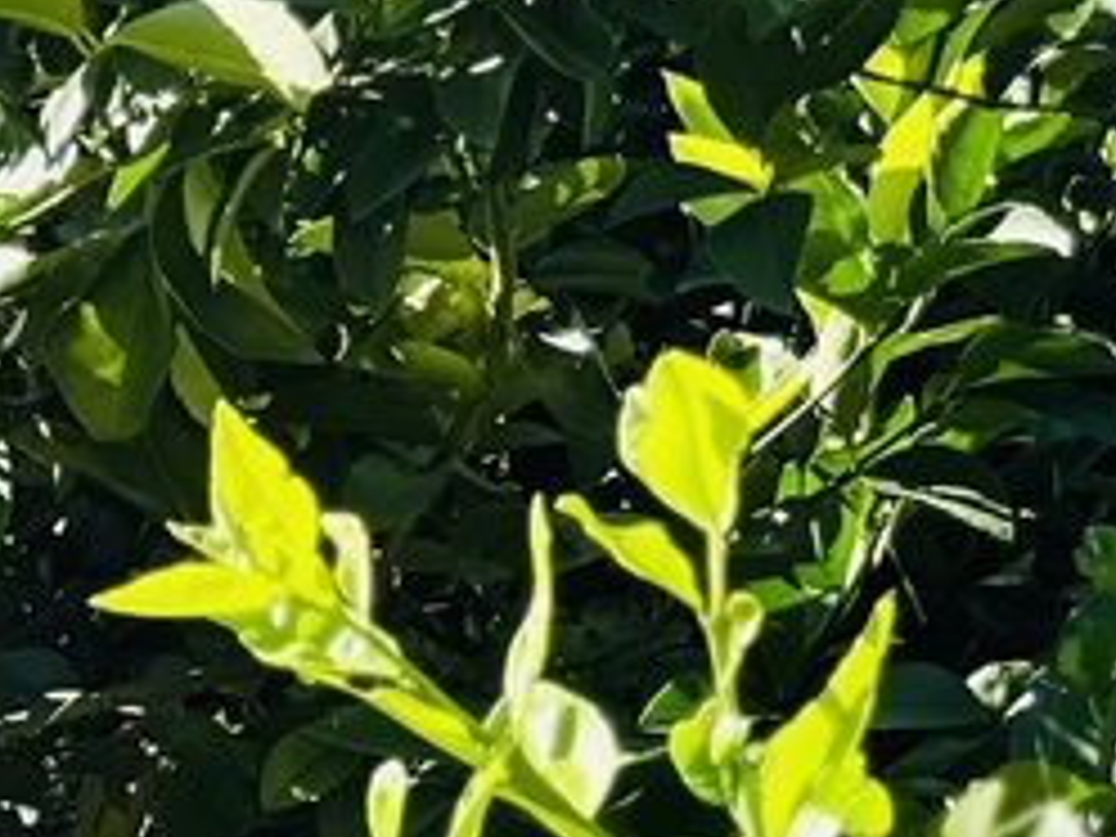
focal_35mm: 145
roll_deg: +0.8
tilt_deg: -1.4
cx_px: -1386
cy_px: 1856
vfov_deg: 9.4
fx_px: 4675
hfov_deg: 11.6
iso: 80
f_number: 1.78
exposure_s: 1/1151
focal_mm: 6.76
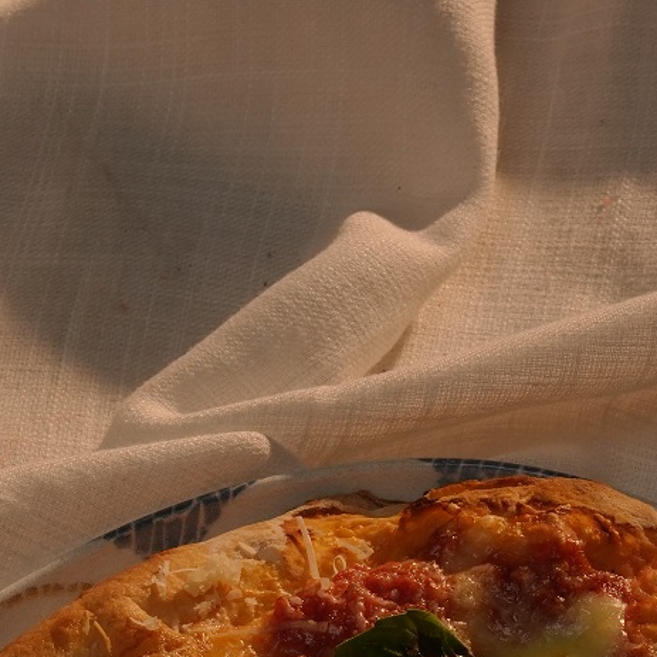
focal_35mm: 151
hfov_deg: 11.5
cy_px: 914
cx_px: 169
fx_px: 3242
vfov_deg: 11.2
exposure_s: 1/200
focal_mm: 47
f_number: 11
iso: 800
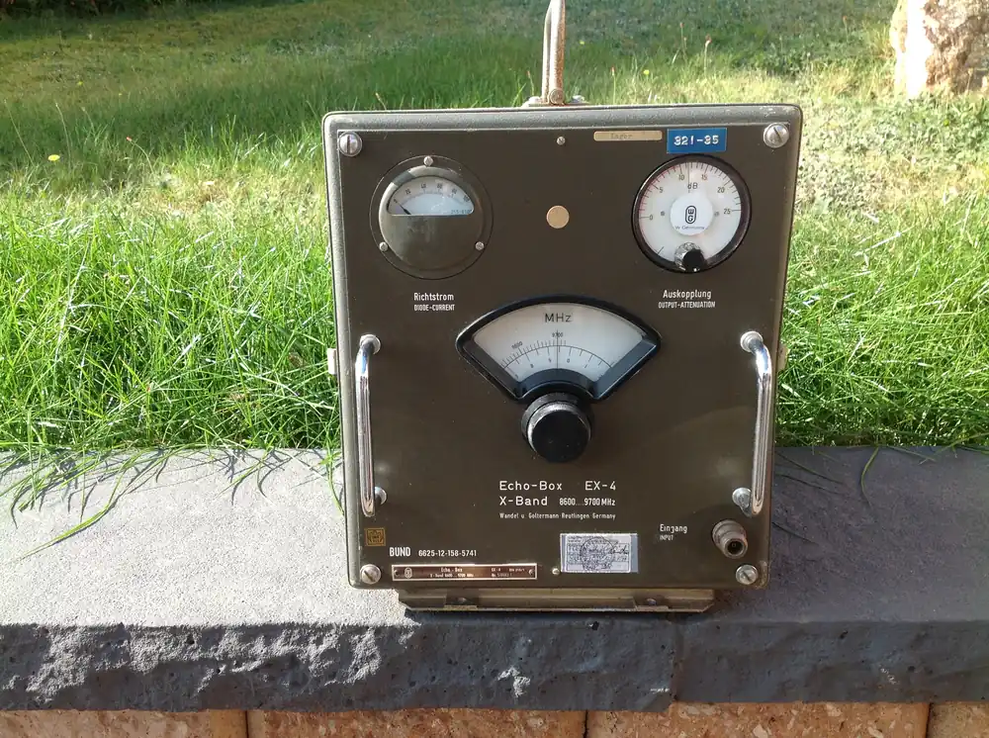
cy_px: 369
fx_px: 998
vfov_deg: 40.6
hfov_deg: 52.7
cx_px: 494
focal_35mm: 35
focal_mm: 4.28
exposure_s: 1/420
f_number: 2.4
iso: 50
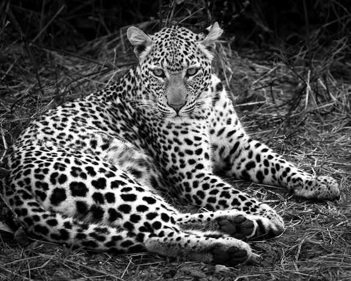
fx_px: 3873
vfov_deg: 4.1
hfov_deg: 5.2
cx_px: 187
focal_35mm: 373
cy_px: 141
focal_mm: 220
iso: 250
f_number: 5.6
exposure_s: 1/125
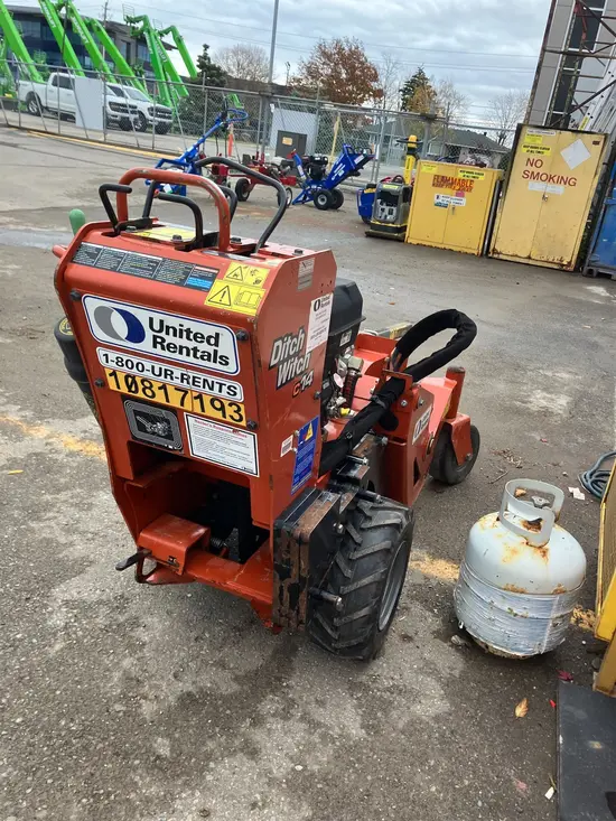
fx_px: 664
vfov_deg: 63.4
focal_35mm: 28
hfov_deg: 49.8
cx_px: 308
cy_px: 410
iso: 80
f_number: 1.8
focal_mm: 3.99
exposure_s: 1/121
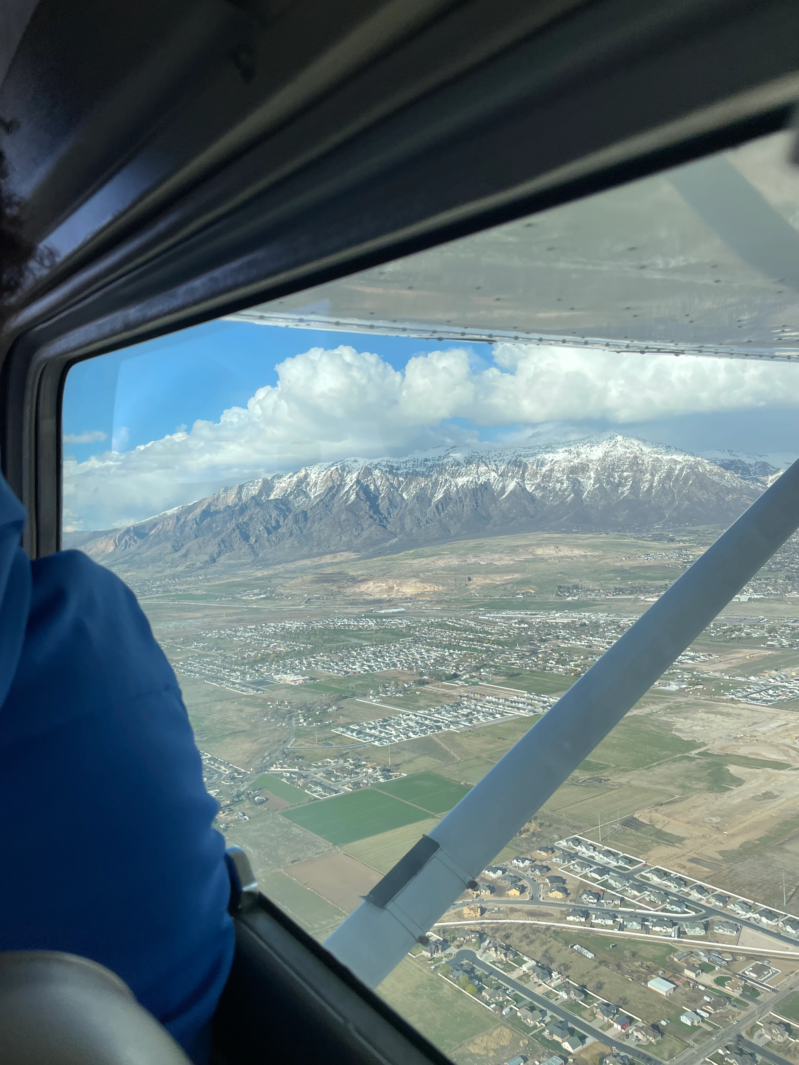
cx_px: 400
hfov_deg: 53.1
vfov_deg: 67.3
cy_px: 532
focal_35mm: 26
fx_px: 800
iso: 32
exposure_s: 1/2959
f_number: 1.6
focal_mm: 4.2
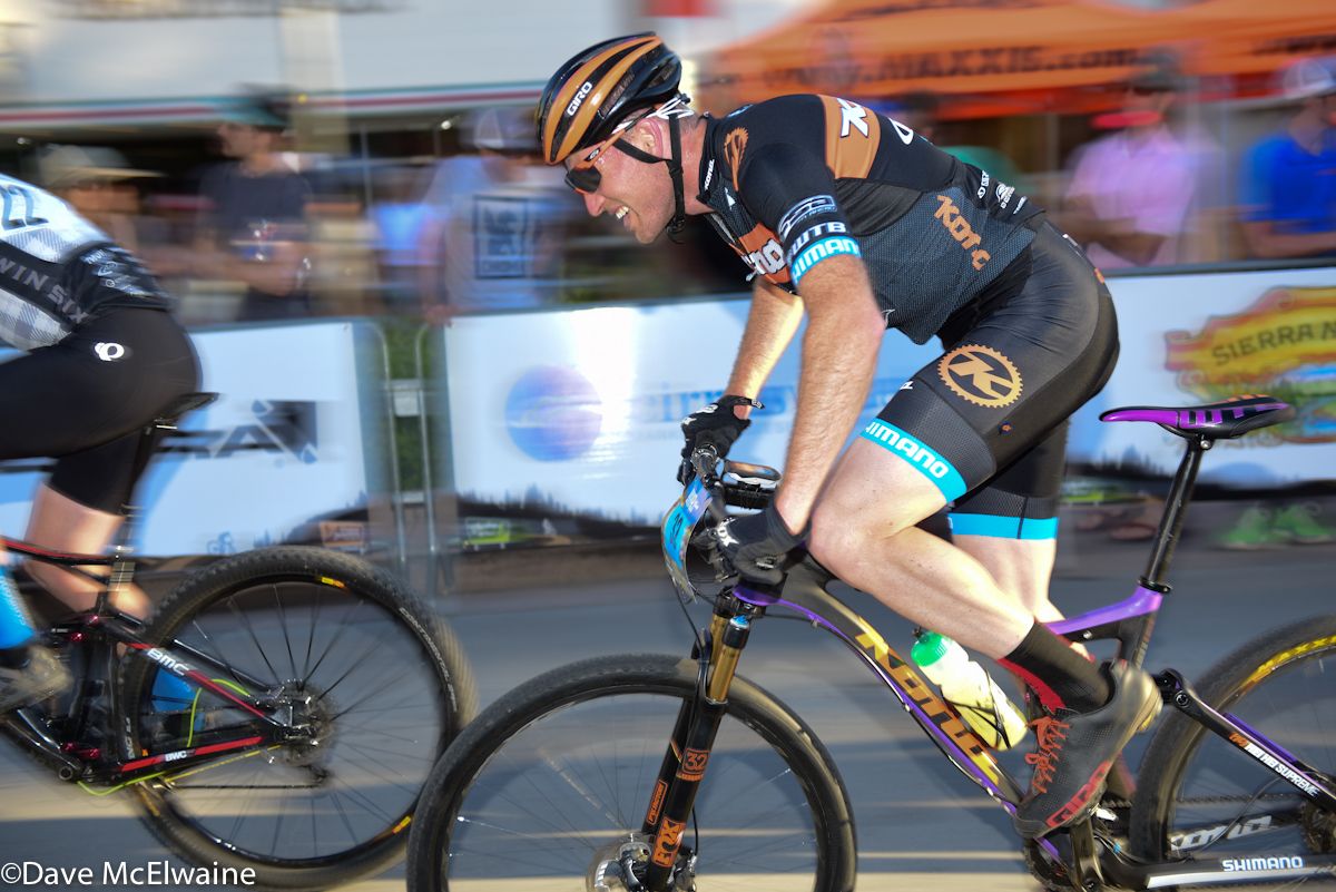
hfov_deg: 44.5
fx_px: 1633
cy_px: 446
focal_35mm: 44
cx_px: 668
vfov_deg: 30.5
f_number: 3.2
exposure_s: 1/125
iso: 100
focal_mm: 44
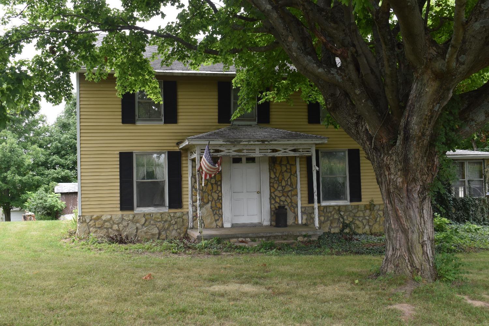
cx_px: 244
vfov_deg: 33.0
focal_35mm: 40
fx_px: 550
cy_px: 163
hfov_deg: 47.9
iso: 400
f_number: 6.3
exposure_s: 1/160
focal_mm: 27
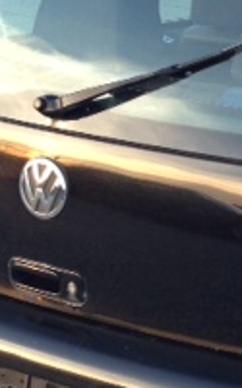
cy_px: 217
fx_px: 1182
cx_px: 387
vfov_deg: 18.6
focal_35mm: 112
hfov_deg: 11.1
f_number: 2.4
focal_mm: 4.13
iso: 50
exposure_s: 1/40
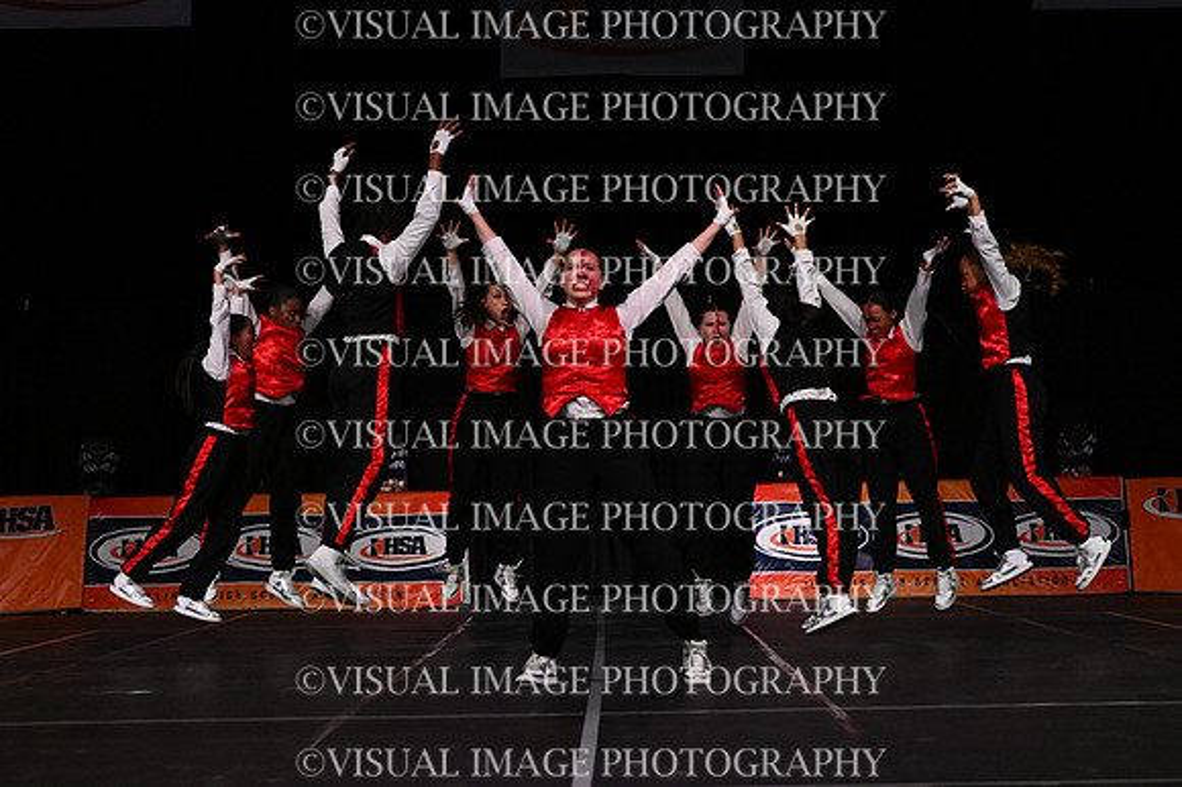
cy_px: 394
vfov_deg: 15.5
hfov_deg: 23.1
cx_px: 591
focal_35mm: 88
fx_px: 2888
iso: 6400
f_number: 4
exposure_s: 1/1000
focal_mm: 59
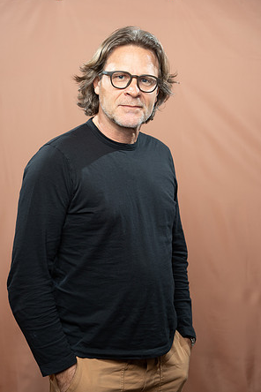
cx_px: 131
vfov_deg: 28.1
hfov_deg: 18.9
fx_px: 783
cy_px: 194
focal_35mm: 72
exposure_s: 1/160
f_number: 4
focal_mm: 71
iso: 320
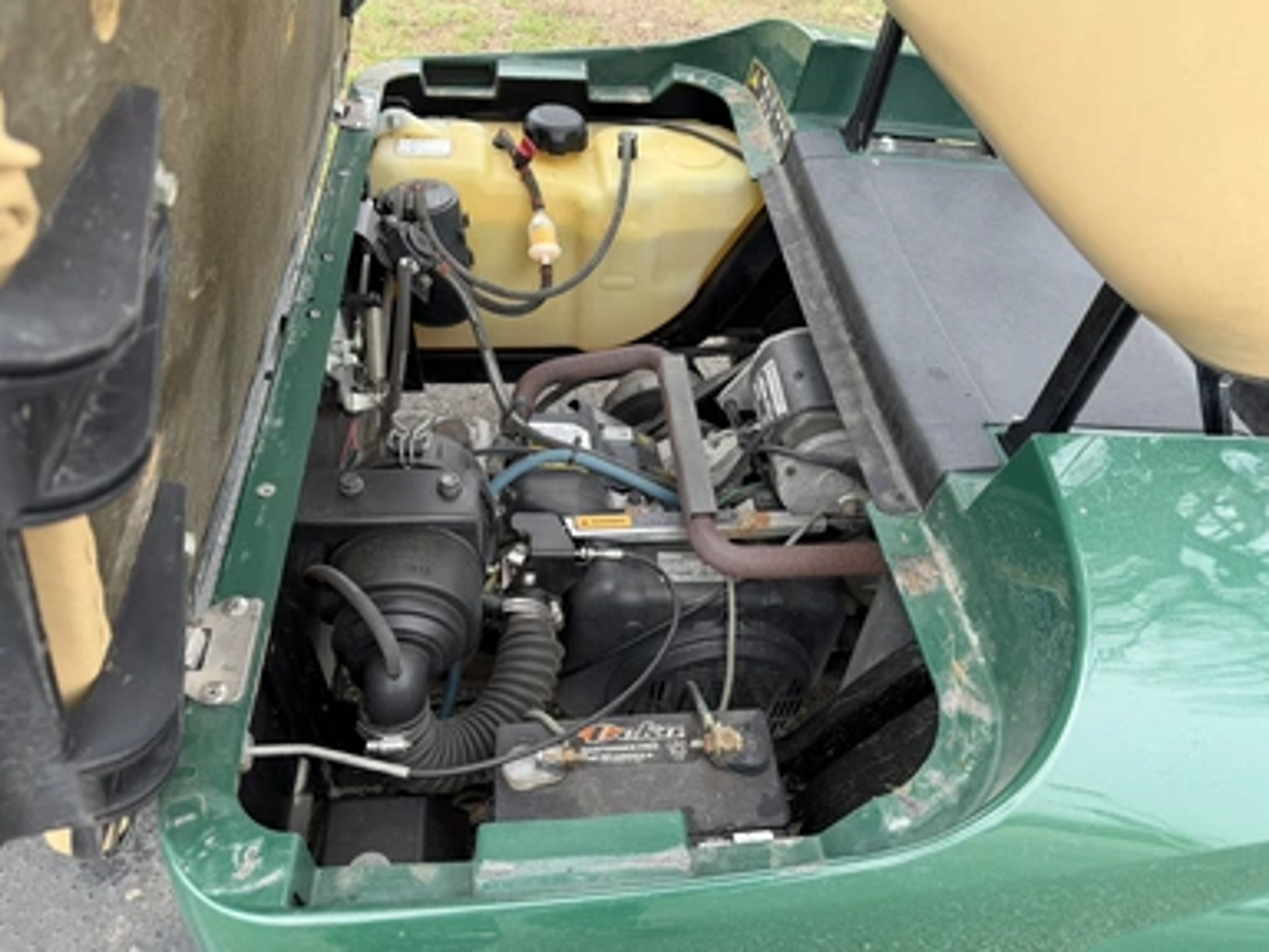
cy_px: 469
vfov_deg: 54.9
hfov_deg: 69.4
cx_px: 651
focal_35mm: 25
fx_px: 916
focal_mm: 6.76
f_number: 1.78
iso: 64
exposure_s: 1/218
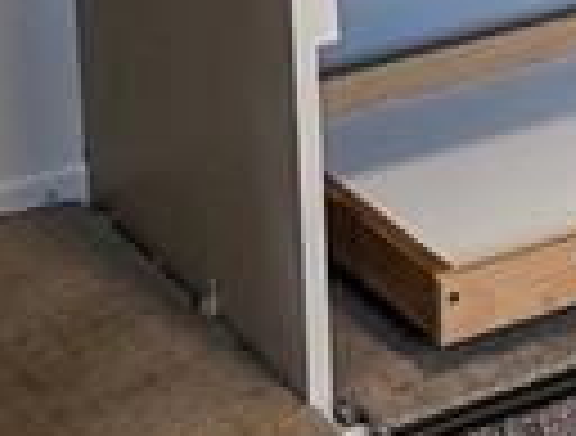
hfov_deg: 8.9
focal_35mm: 191
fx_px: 3190
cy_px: -728
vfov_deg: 7.2
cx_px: 1568
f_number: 1.85
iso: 154
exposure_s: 1/24
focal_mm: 6.81
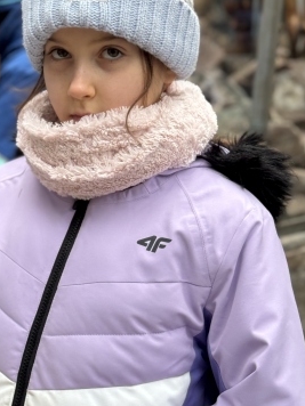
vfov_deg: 24.0
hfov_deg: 18.1
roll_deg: -5.9
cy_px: 137
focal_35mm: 81
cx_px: 82
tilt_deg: -6.9
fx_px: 952
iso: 100
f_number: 1.78
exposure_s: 1/80
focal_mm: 6.86
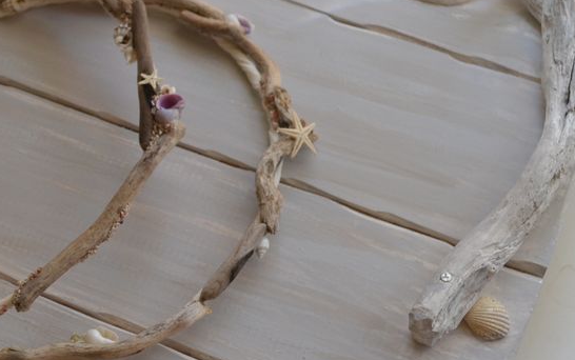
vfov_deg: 13.9
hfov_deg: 21.6
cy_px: 196
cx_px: 70
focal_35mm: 94
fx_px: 1474
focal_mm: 28
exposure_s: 1/125
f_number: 5.6
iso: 400
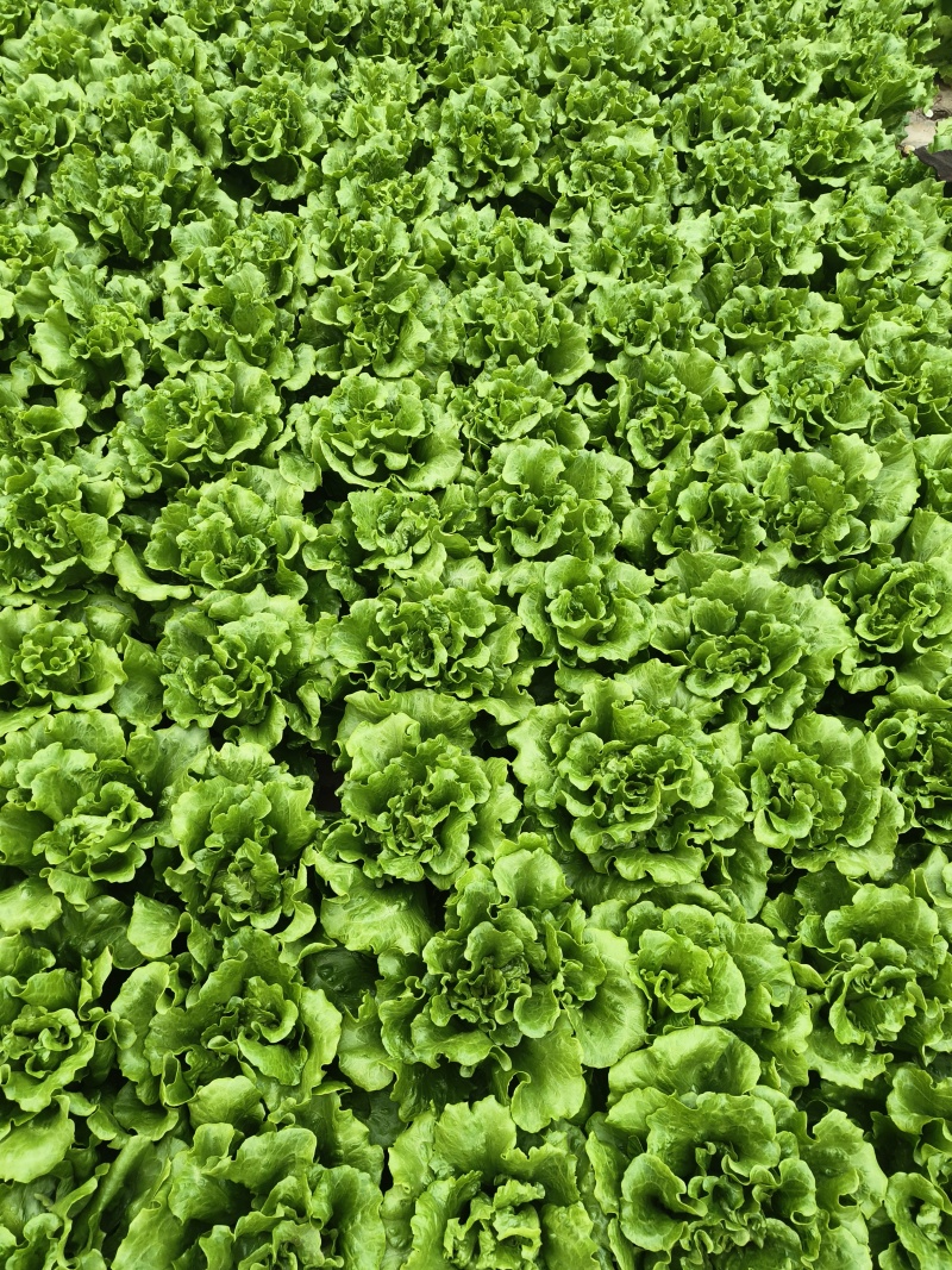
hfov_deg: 56.8
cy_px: 635
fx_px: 880
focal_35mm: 24
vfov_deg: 71.6
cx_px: 476
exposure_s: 1/91
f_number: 1.8
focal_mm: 5.59
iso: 800
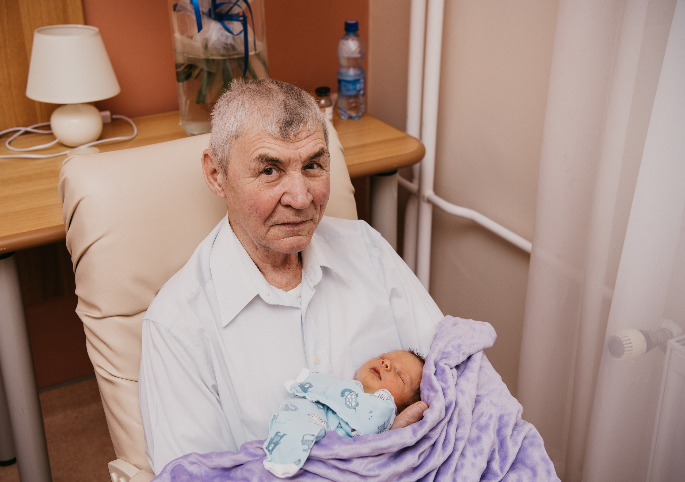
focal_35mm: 49
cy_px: 248
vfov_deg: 28.4
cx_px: 313
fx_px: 950
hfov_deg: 39.6
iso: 125
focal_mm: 46
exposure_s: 1/160
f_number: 4
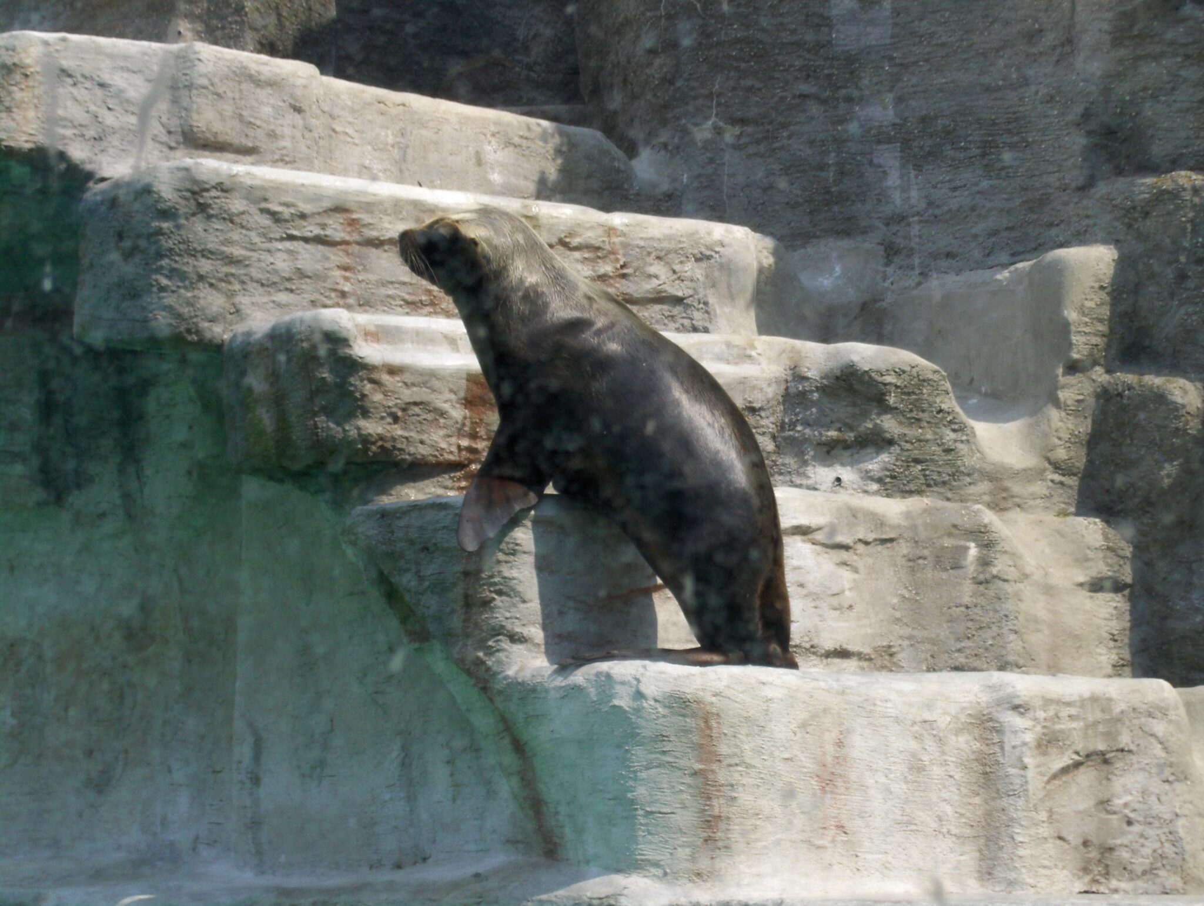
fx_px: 3656
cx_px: 602
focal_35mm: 105
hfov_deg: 18.7
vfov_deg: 14.1
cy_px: 453
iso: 100
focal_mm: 22.5
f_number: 5
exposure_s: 1/433
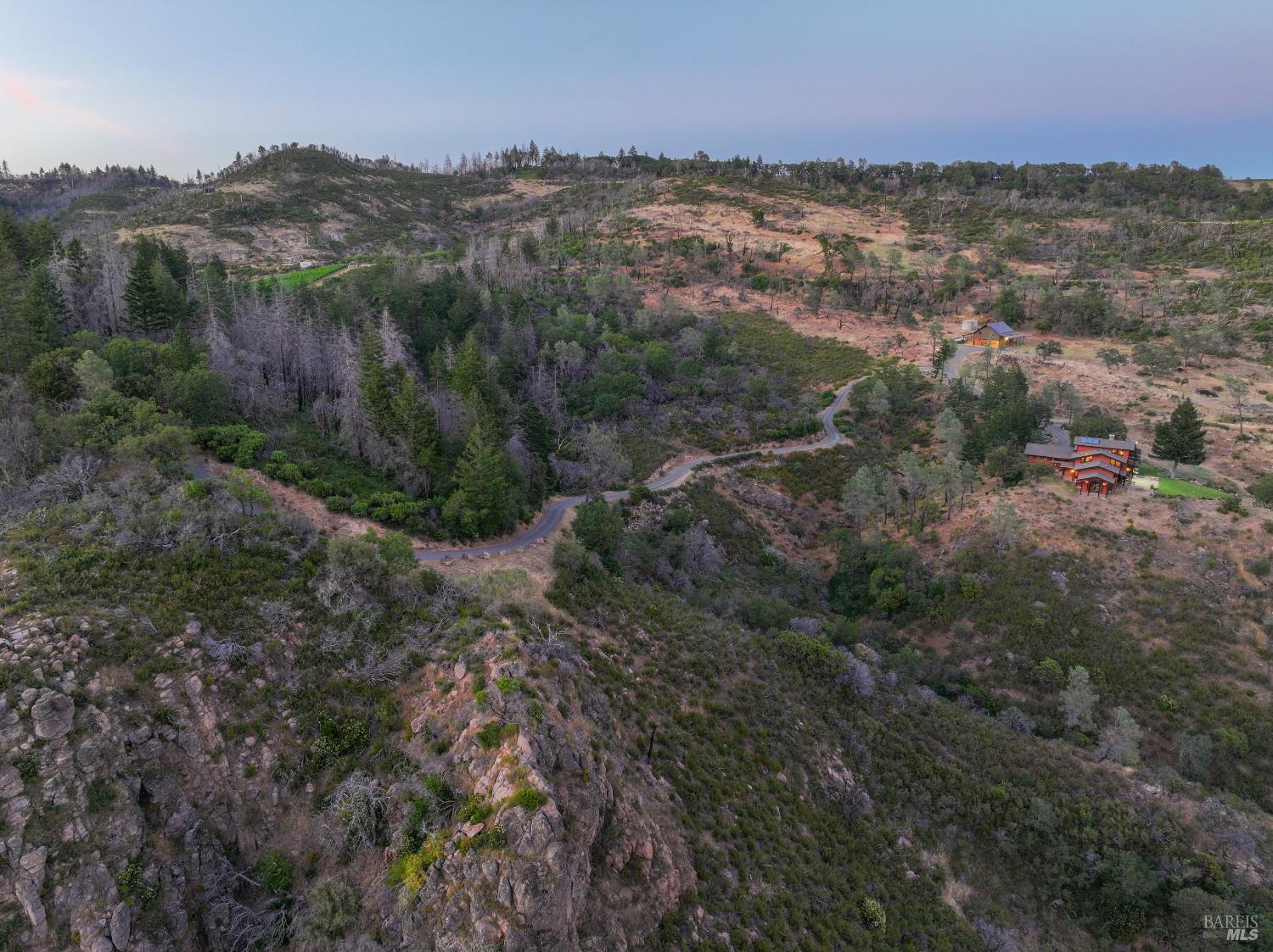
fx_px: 882
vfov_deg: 56.8
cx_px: 636
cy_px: 476
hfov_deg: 71.6
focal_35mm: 24
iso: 100
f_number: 8
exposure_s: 1/1.25
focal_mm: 12.29
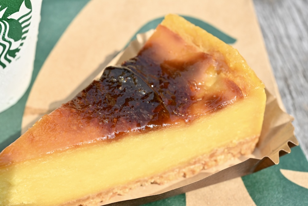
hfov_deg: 33.4
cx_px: 154
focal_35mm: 60
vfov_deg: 22.6
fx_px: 513
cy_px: 103
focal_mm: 60
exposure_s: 1/320
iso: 320
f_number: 11
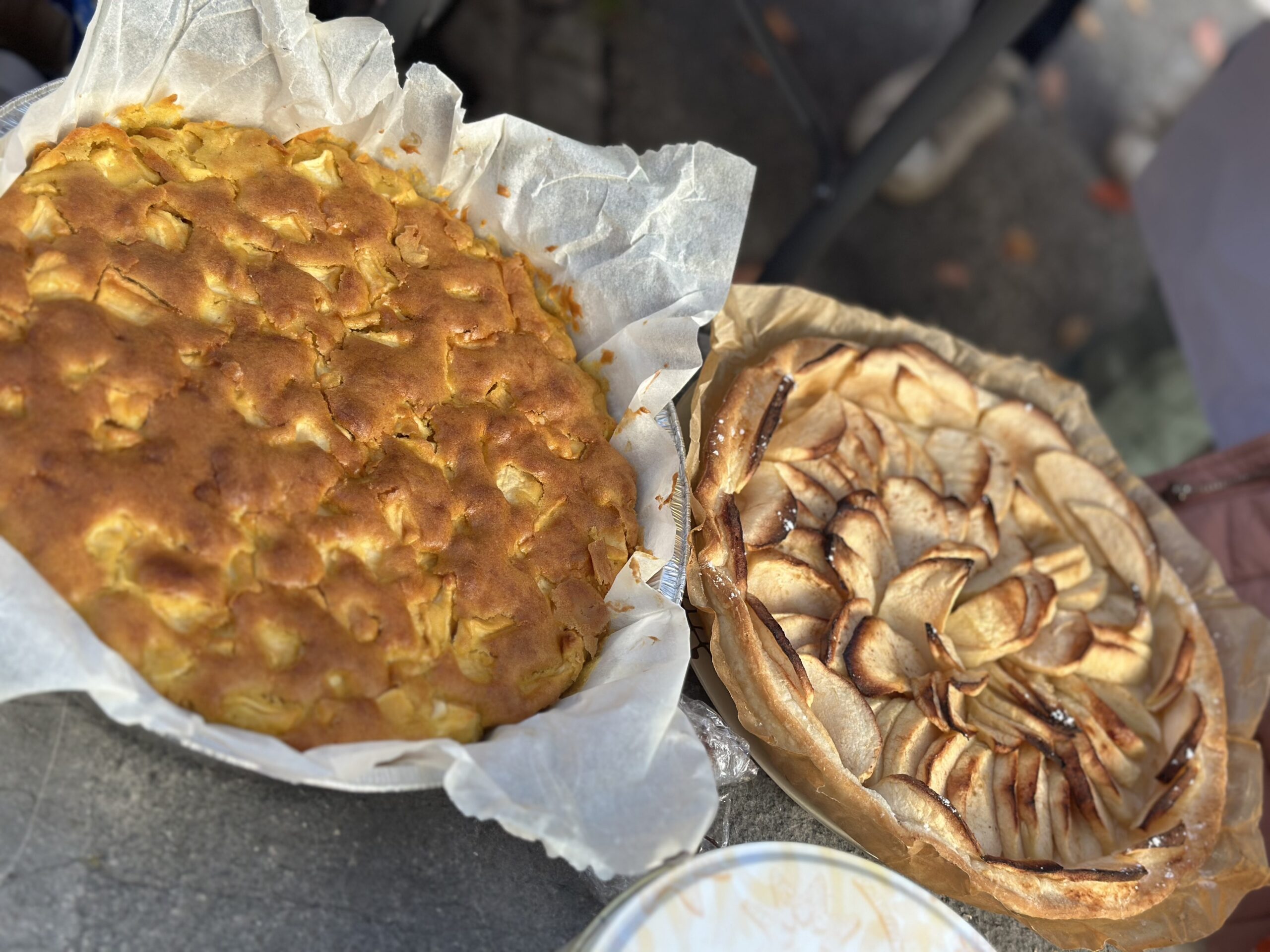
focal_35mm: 48
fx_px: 1761
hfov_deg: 39.7
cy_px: 476
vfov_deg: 30.3
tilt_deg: -44.3
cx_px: 635
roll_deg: -44.1
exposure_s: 1/612
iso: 80
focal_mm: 6.86
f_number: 1.78
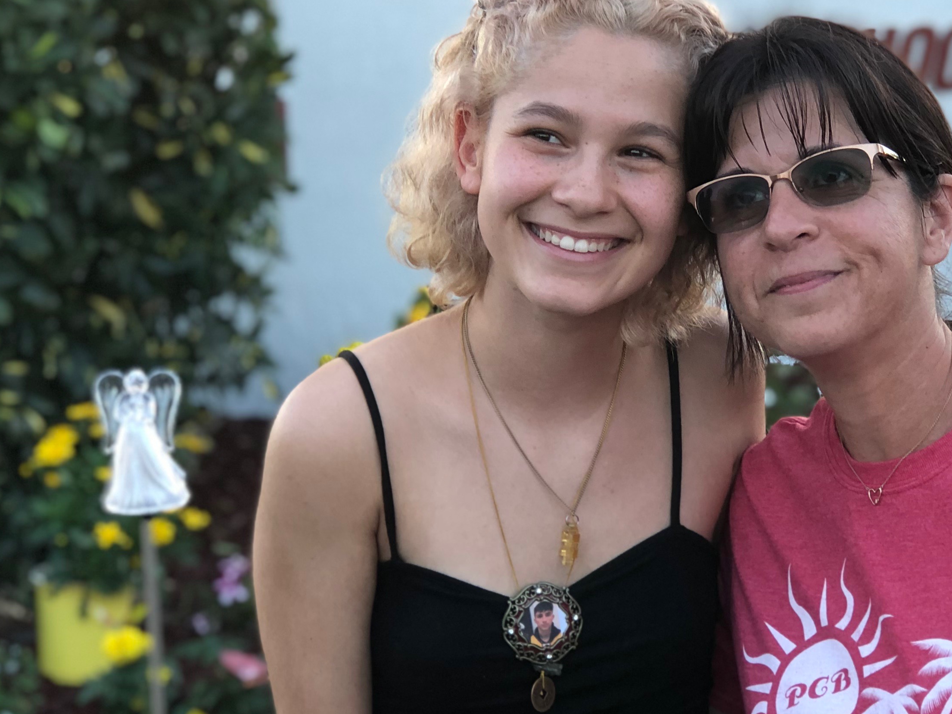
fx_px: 2860
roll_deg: +1.5
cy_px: 312
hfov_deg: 18.8
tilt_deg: -7.1
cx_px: 720
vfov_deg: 14.2
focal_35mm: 104
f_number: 2.8
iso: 20
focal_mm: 6.6
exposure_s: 1/30
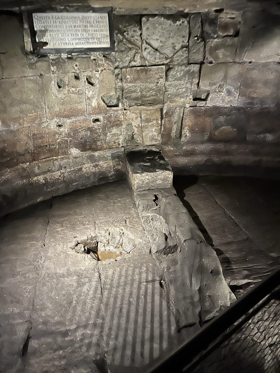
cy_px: 186
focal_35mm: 26
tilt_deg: -25.0
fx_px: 280
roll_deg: +2.6
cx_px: 140
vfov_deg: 67.3
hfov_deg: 53.1
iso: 640
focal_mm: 5.1
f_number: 1.6
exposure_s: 1/10
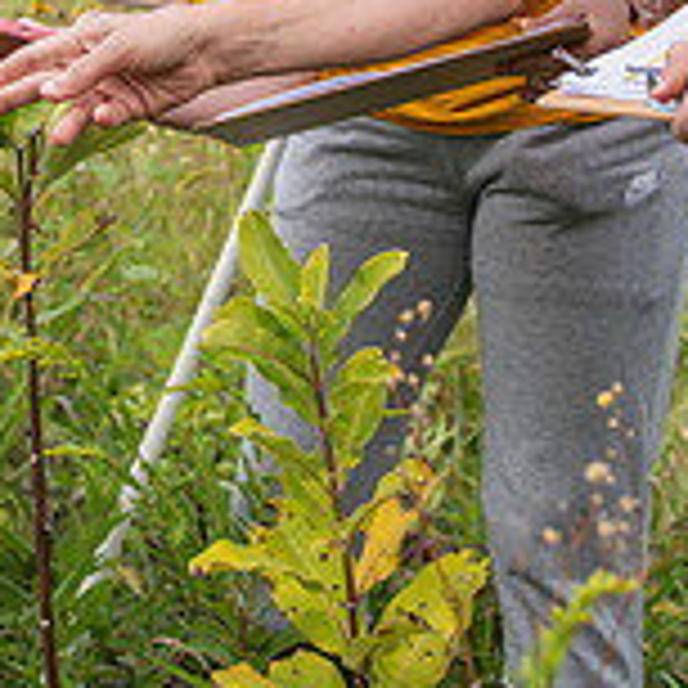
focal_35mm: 87
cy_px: -115
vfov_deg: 19.0
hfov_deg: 19.8
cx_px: 148
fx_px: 1956
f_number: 3.2
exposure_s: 1/400
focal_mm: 27
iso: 80
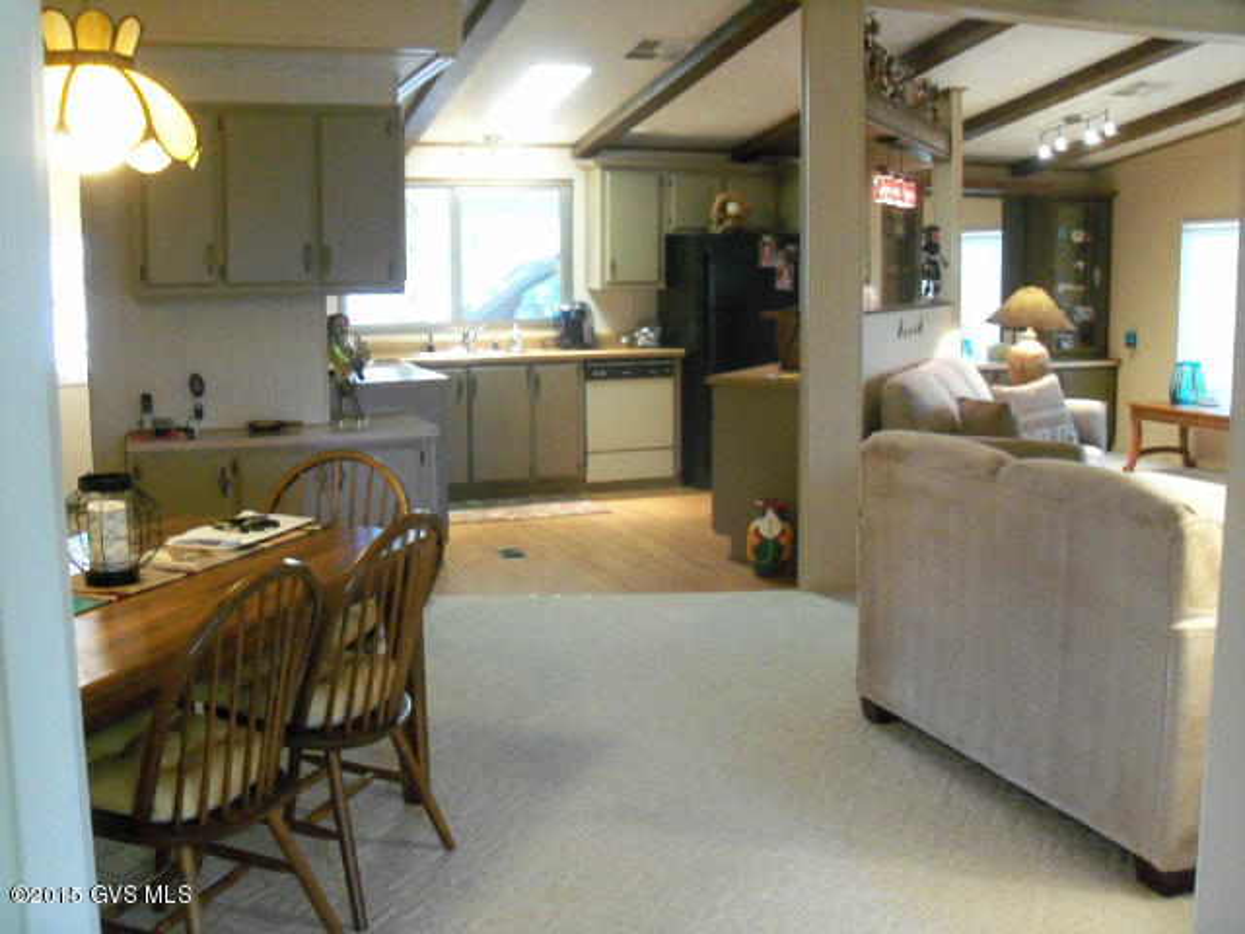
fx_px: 1259
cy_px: 467
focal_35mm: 35
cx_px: 622
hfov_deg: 52.6
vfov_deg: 40.7
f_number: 3
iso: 400
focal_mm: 6.3
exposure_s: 1/15
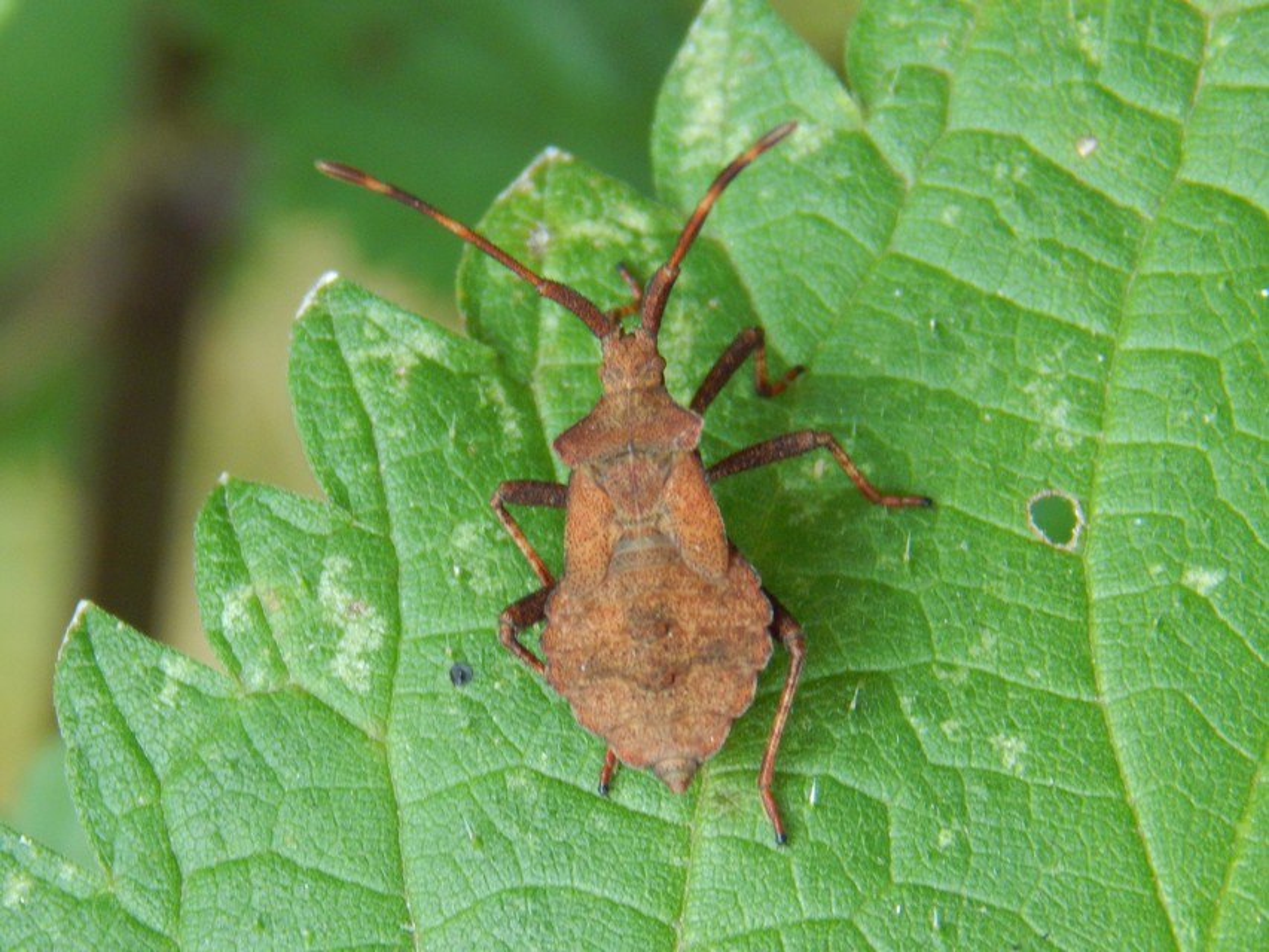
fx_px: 5866
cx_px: 634
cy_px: 476
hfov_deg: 12.3
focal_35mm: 160
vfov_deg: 9.3
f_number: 5.1
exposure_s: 1/30
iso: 250
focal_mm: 28.7
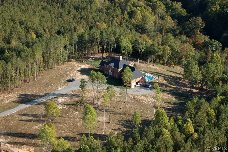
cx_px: 114
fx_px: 664
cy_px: 76
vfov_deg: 13.0
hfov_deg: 19.5
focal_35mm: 105
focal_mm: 70
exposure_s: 1/1000
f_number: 4.5
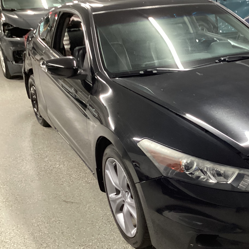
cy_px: 127
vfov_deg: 34.7
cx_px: 210
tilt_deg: -22.0
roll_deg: +2.4
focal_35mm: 49
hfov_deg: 33.4
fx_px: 399
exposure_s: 1/30
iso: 320
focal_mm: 3.3
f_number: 2.4
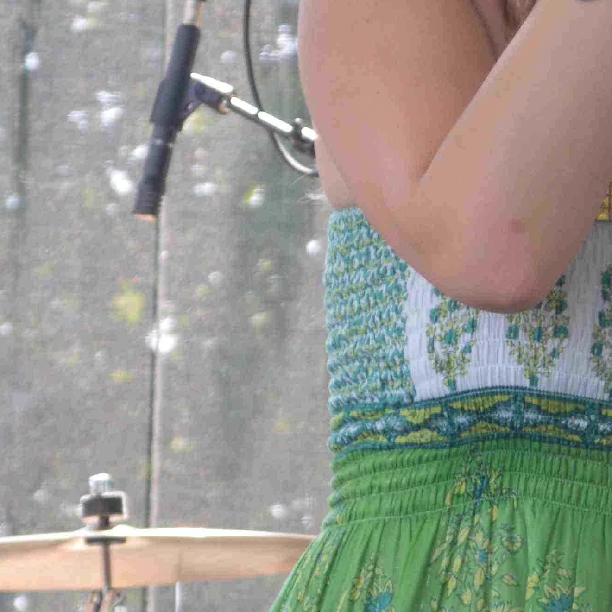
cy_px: 502
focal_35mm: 319
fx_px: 6379
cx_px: 547
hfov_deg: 5.5
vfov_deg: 5.5
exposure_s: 1/125
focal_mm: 55
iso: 400
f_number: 5.6
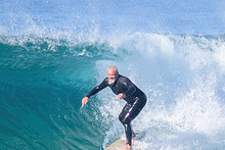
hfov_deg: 0.7
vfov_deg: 0.5
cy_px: 107
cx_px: 215
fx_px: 17917
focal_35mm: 2865
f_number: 11
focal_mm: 800
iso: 900
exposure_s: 1/1250
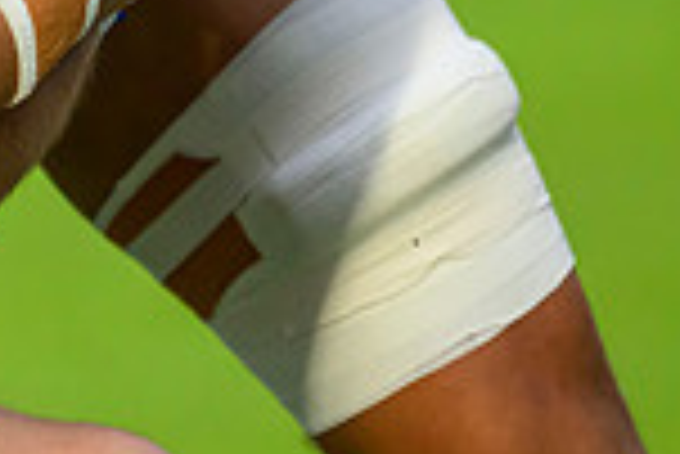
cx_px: -347
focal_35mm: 2149
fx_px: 40630
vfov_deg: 0.6
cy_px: -317
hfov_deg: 1.0
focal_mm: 560
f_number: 4
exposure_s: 1/1250
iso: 2500
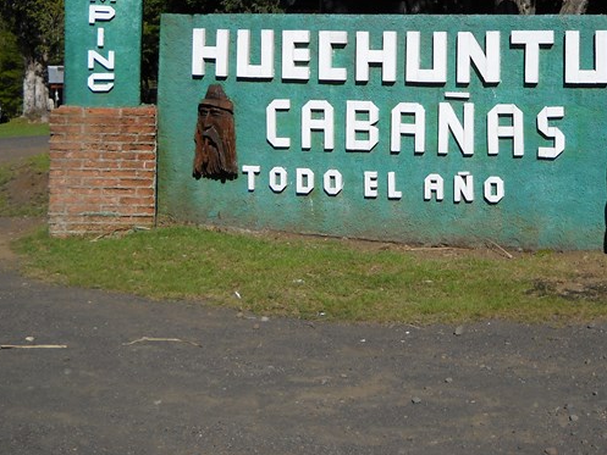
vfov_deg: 22.0
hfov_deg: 29.3
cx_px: 363
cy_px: 109
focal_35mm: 66
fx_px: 1158
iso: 64
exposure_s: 1/500
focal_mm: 6.72
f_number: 5.5
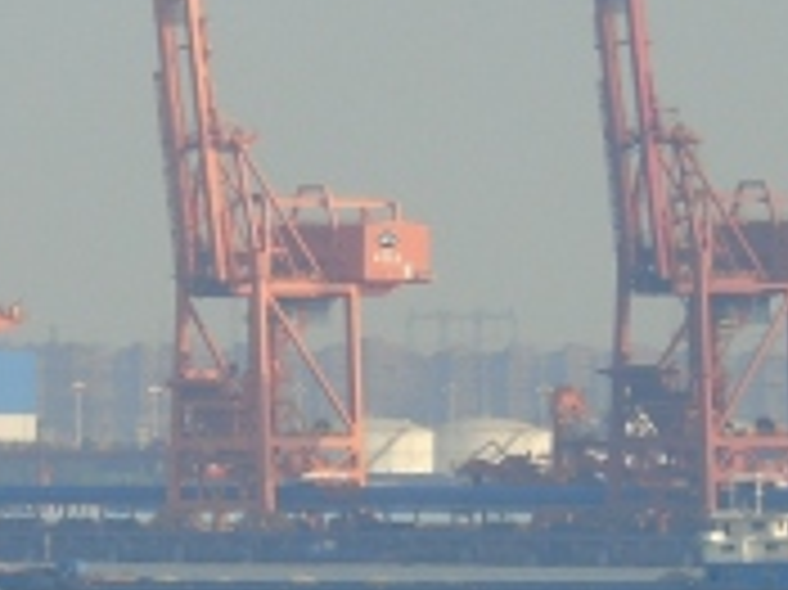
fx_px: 28868
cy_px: 549
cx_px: 99
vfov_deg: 1.2
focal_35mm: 1269
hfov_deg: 1.6
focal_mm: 50
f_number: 4.9
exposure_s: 1/250
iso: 80
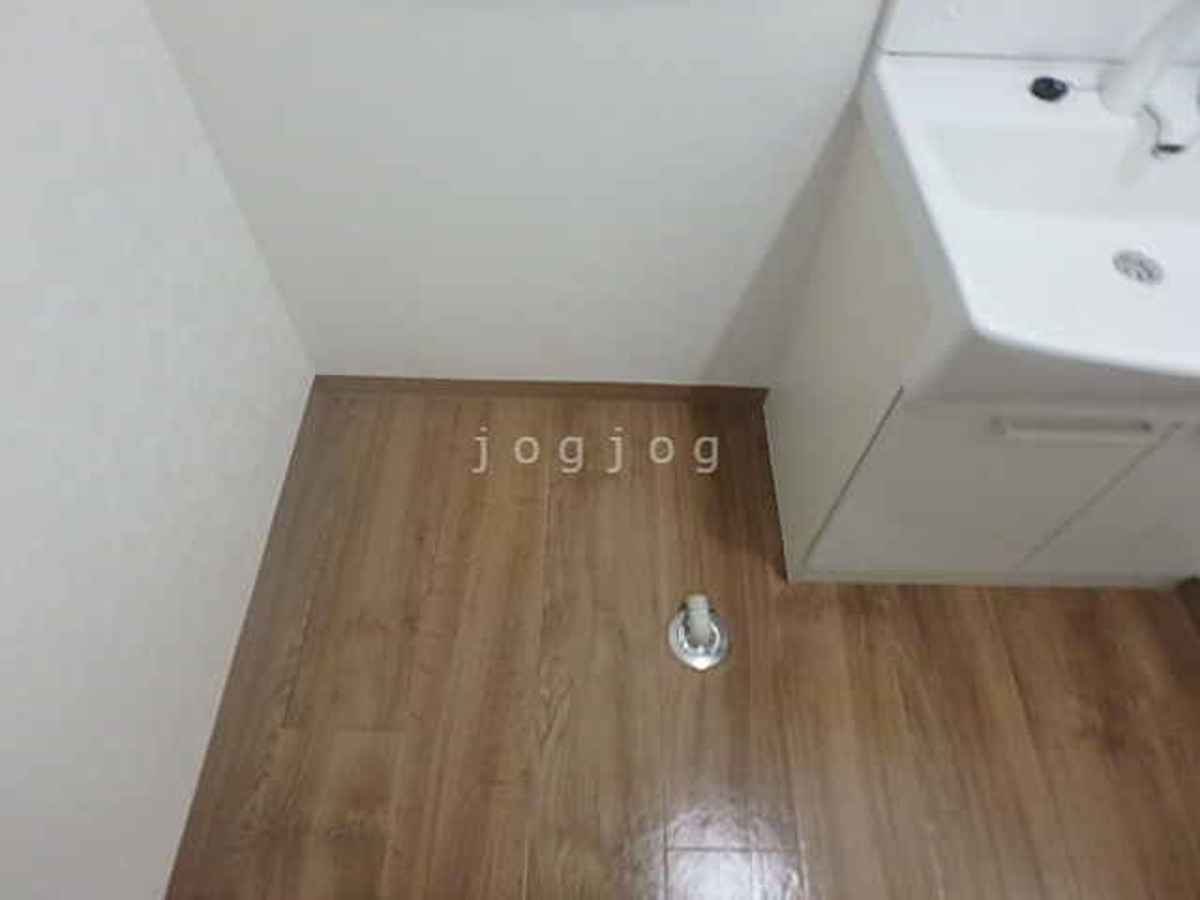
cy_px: 450
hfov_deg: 79.0
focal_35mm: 21
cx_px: 600
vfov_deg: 63.4
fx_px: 728
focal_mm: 3.7
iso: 800
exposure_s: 1/20
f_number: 3.5
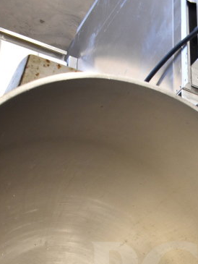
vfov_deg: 27.0
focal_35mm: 65
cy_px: 299
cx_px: 156
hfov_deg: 22.3
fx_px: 495
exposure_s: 1/30
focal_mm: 18
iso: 1100
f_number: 3.5
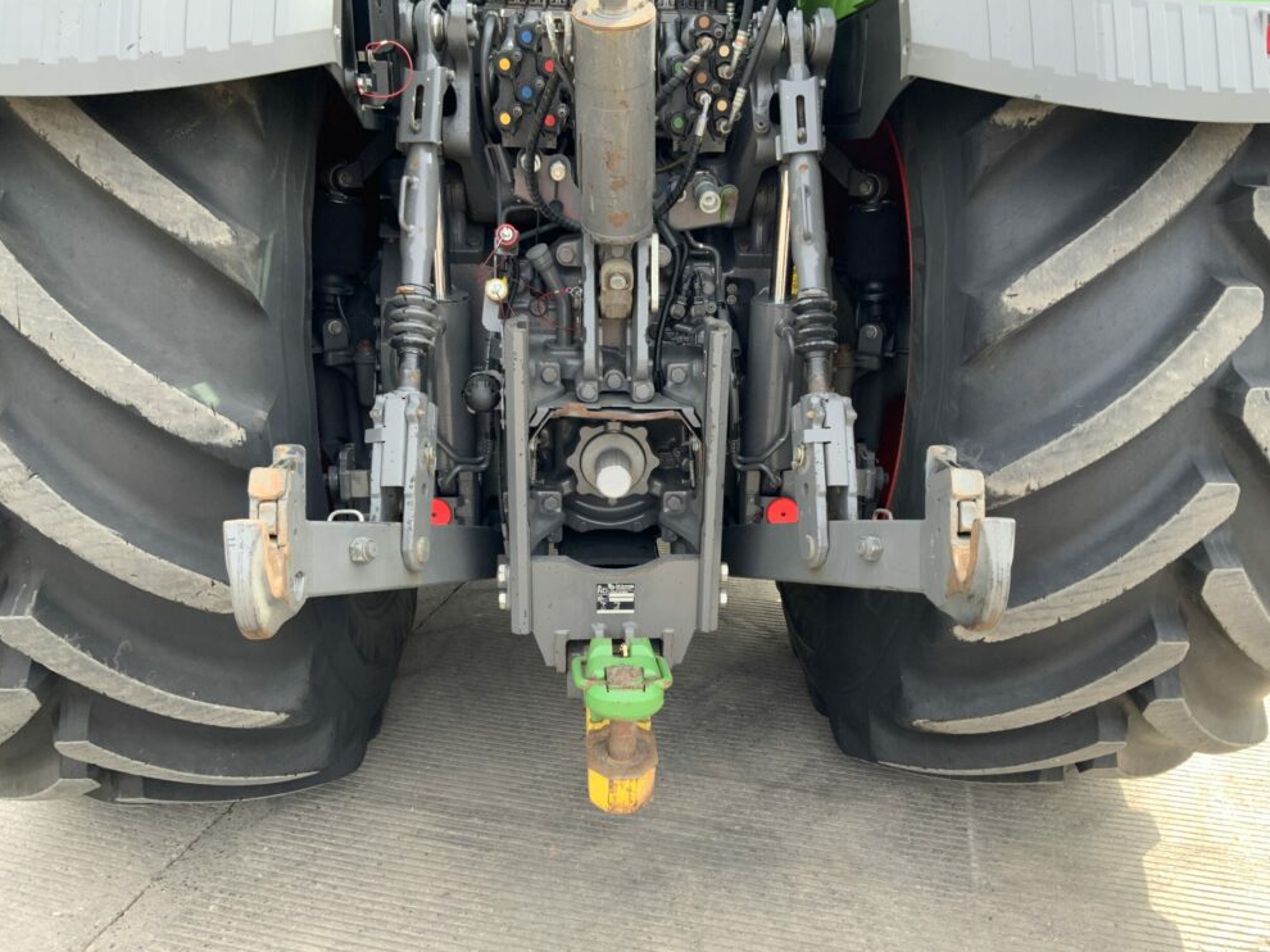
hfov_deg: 60.0
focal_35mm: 30
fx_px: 1100
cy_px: 481
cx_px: 653
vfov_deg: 46.8
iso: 25
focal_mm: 3
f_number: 1.8
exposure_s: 1/122
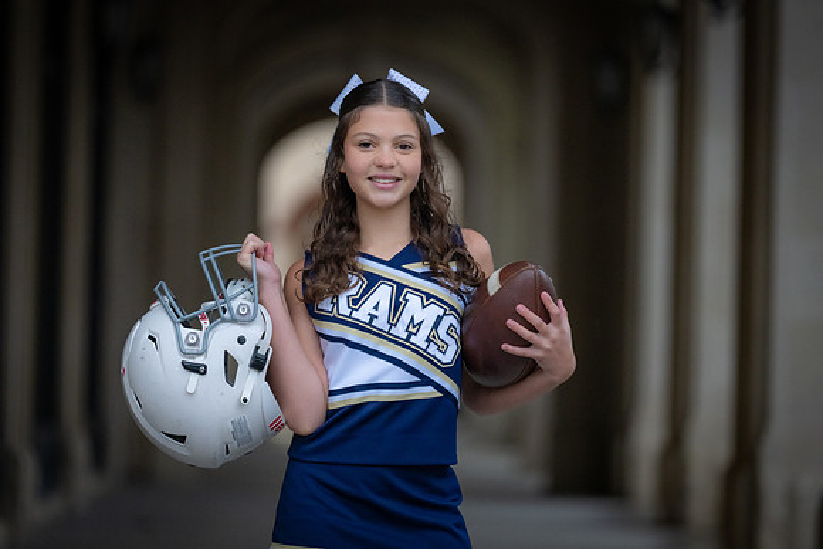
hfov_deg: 11.7
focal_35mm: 175
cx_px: 412
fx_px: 4001
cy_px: 274
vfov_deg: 7.9
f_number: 2.8
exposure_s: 1/250
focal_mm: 175
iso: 2500
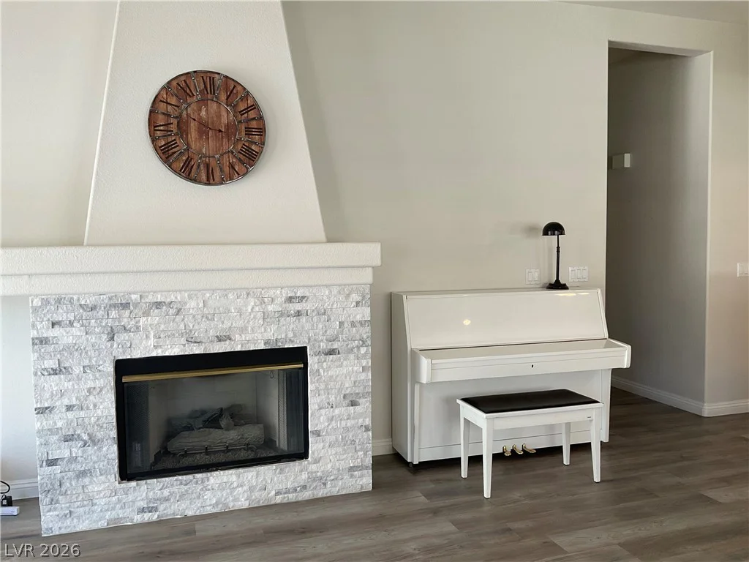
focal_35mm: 29
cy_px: 281
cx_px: 374
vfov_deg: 48.2
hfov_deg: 61.7
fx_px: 627
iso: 64
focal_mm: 3
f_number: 1.8
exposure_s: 1/120
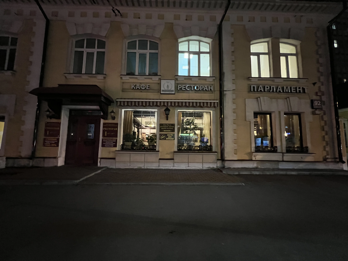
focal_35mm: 13
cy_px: 130
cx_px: 174
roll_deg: -0.9
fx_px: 131
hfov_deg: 106.2
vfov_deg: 89.9
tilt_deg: +5.0
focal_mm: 1.57
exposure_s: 1/28
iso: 1250
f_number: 1.8
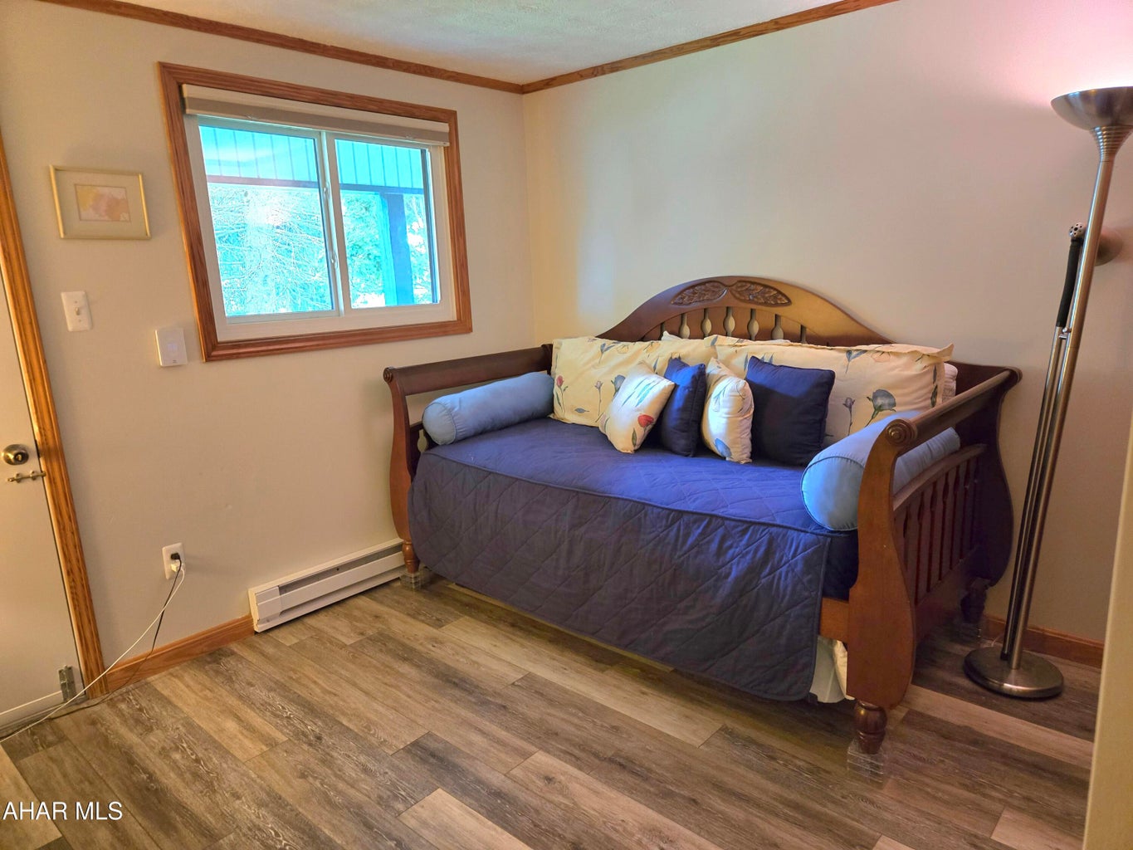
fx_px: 753
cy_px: 425
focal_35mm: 23
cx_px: 566
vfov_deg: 58.9
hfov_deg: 73.9
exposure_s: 1/60.2
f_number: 1.8
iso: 500
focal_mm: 5.4
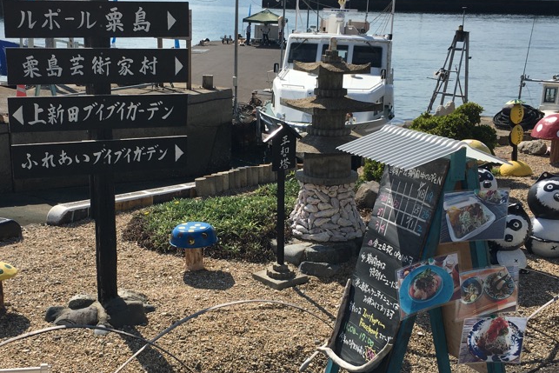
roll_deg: -0.3
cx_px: 236
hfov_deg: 41.0
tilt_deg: -18.1
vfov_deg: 28.0
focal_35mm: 48
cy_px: 225
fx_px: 745
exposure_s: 1/2079
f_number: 2.2
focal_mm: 4.15
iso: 25
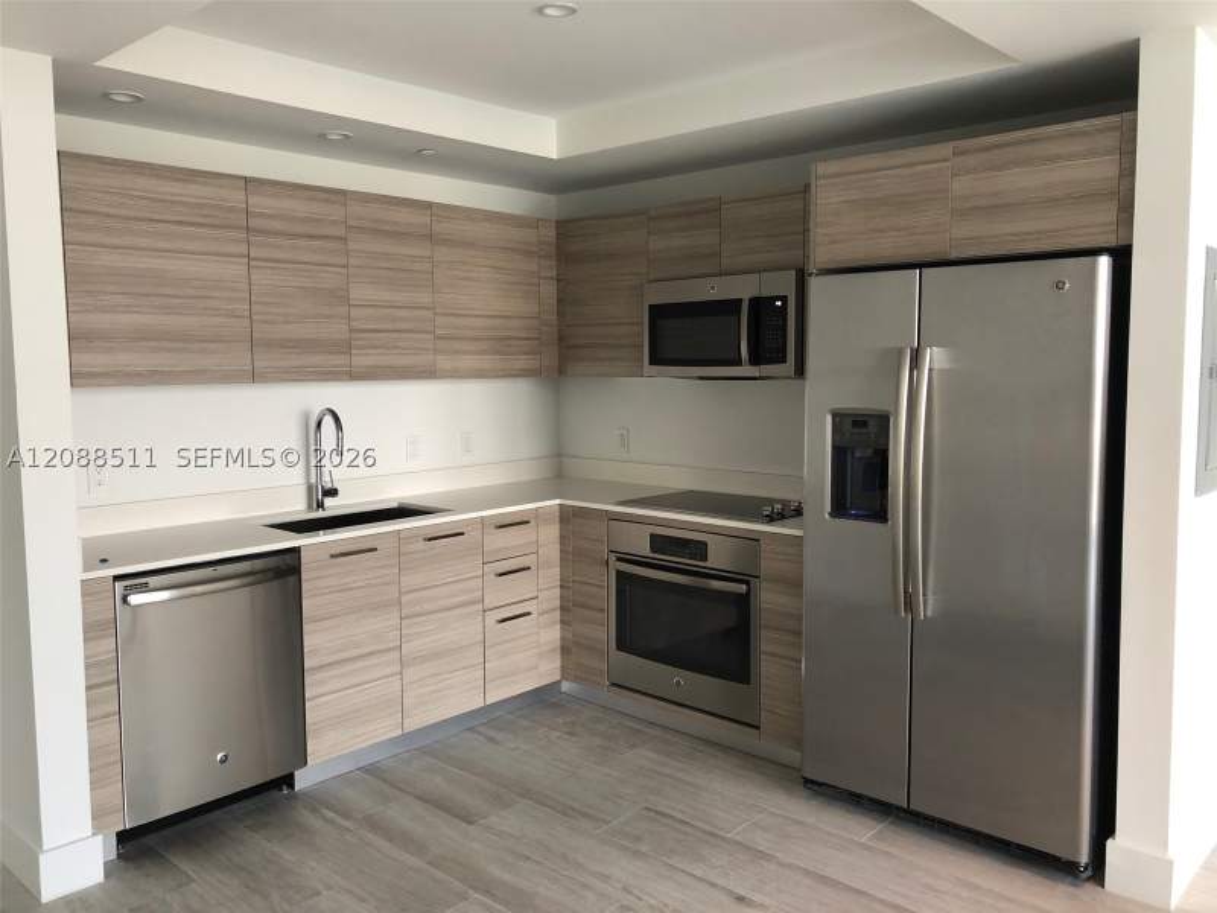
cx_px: 608
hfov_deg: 63.4
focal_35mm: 28
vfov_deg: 49.7
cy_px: 456
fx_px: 984
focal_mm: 4
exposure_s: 1/24
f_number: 1.8
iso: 40
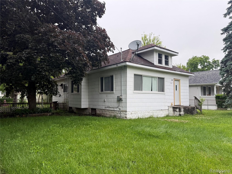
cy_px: 87
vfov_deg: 56.8
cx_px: 116
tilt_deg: +2.9
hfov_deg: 71.6
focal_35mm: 24
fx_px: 161
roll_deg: +0.7
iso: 100
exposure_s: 1/532
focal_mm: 6.76
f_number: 1.78
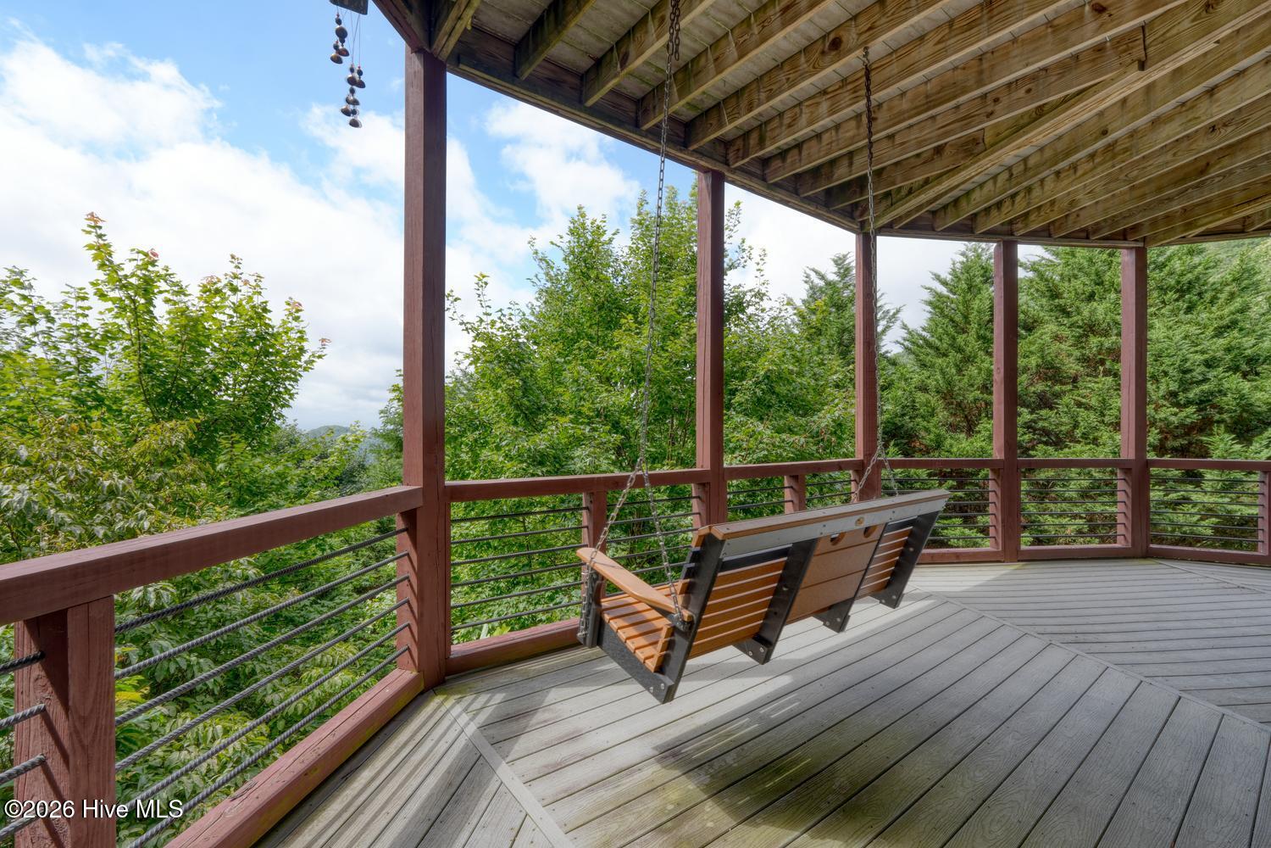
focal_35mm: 15
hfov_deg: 100.4
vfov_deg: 77.3
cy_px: 424
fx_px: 530
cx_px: 636
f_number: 8
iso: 100
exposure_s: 1/2.5
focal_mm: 10
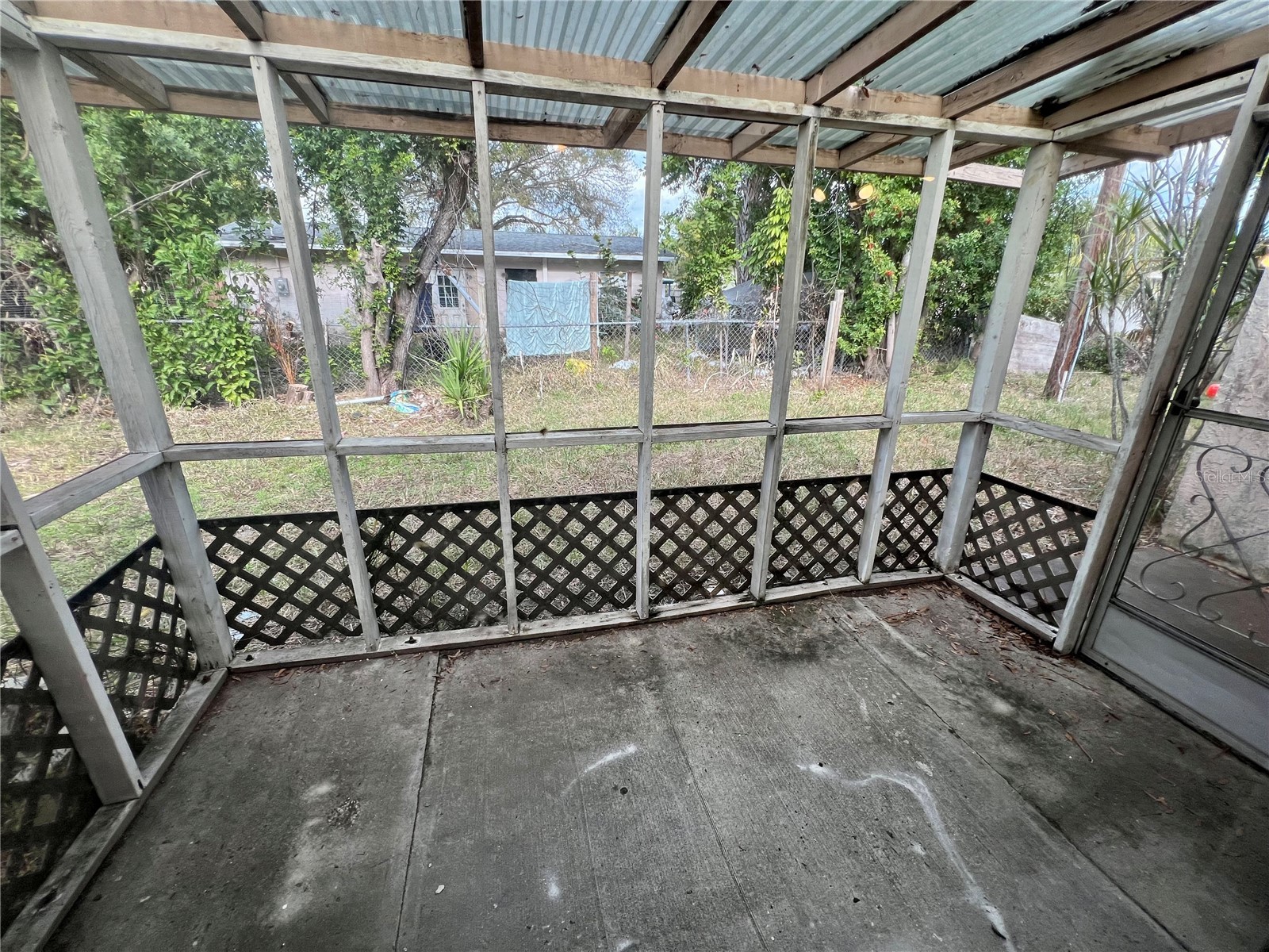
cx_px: 634
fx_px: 477
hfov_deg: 106.2
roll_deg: -0.9
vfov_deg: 89.9
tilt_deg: -21.0
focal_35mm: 13
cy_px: 476
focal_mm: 1.57
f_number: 1.8
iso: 32
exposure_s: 1/144
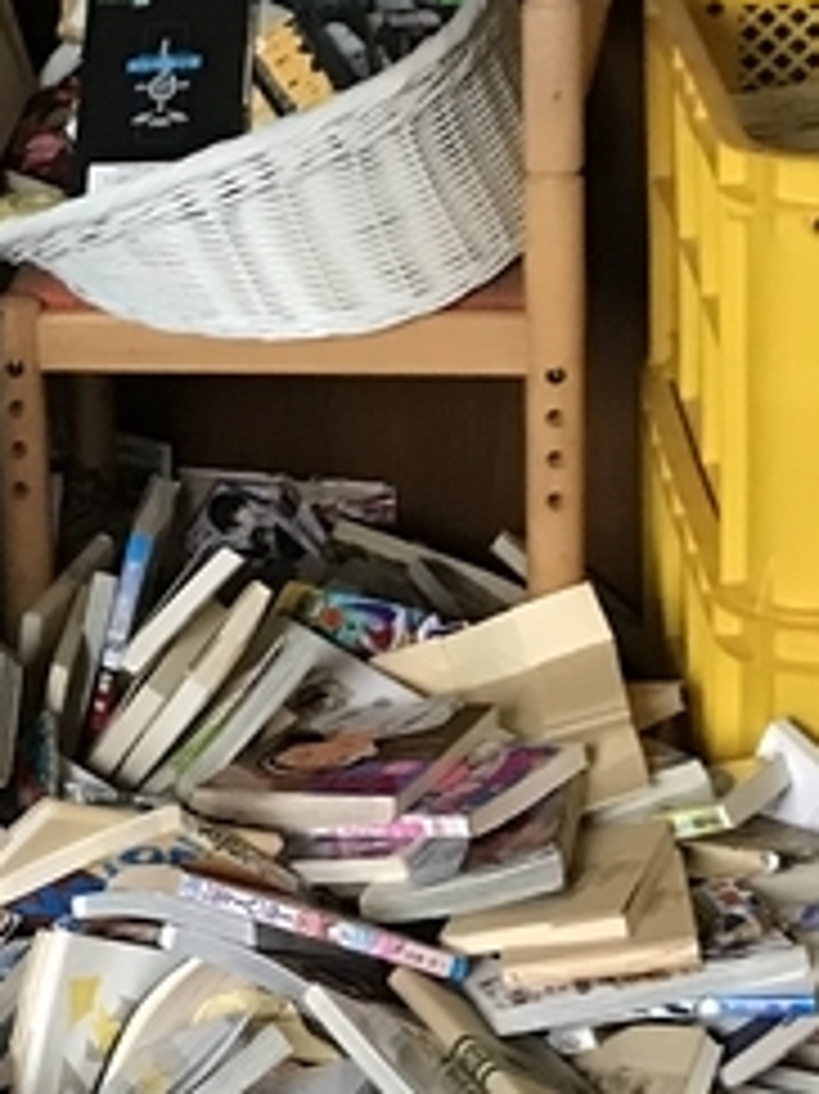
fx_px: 3726
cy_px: 266
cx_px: -648
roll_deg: +5.6
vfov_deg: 16.6
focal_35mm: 118
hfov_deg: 11.6
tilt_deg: -16.8
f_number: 1.8
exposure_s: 1/15
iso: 64
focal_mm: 3.99
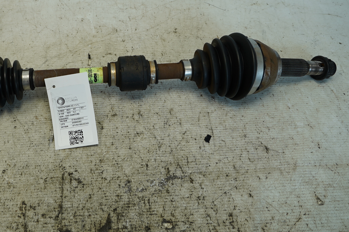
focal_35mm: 35
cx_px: 105
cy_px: 72
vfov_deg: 37.2
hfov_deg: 53.0
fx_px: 339
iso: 100
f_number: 4
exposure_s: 1/60
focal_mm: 16
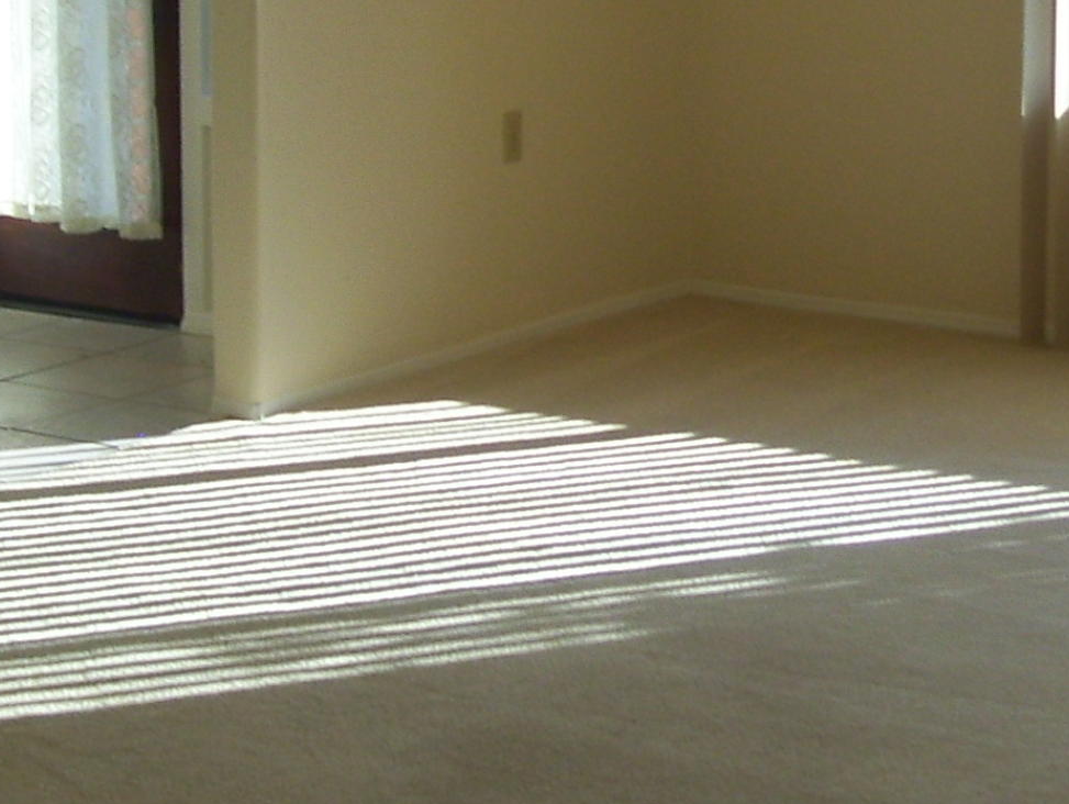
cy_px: 203
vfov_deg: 13.3
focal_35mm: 111
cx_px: 848
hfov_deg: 17.6
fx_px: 3432
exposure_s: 1/320
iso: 80
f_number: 2.7
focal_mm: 6
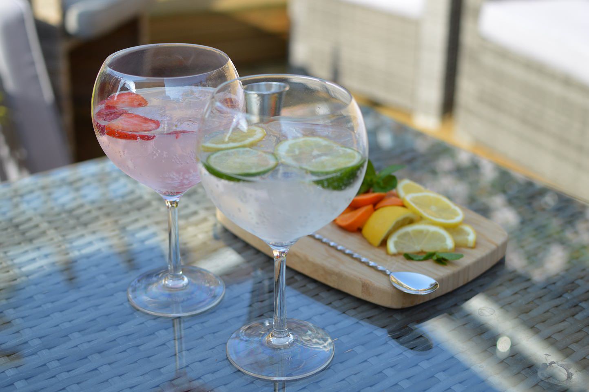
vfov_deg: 25.7
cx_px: 294
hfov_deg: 37.9
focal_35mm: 52
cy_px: 196
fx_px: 858
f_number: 3.2
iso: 100
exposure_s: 1/640
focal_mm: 35
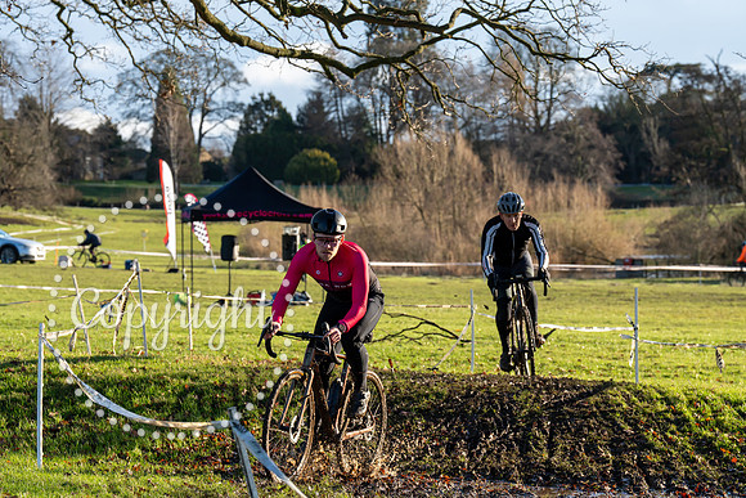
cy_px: 249
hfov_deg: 15.4
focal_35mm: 133
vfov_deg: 10.3
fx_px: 2757
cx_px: 373
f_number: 7.1
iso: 320
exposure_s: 1/1000
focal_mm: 133
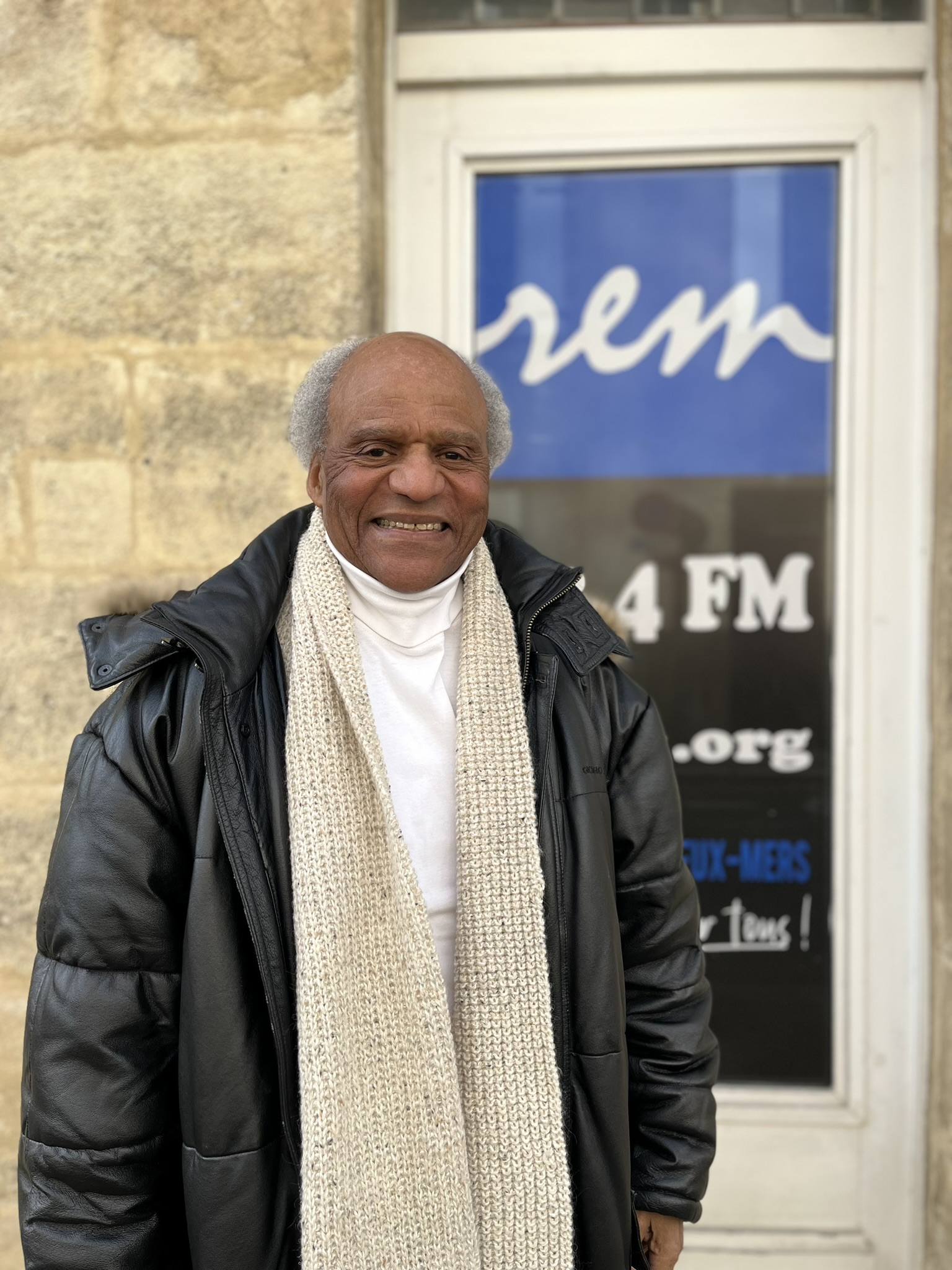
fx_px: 953
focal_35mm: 26
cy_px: 635
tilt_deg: -0.8
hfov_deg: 53.1
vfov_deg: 67.3
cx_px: 476
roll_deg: +0.5
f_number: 1.6
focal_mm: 5.1
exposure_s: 1/833
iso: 50
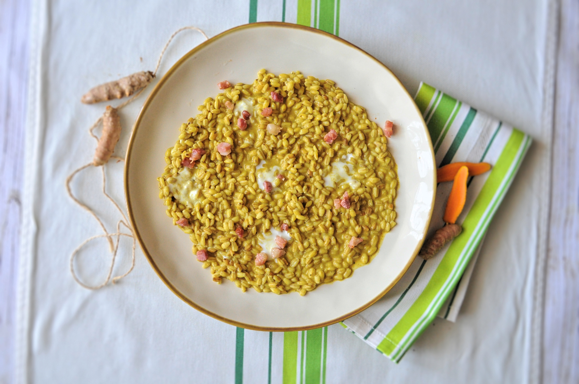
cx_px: 290
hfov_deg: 46.4
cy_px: 192
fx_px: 675
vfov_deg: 31.8
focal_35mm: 42
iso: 800
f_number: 4.5
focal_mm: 28
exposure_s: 1/50
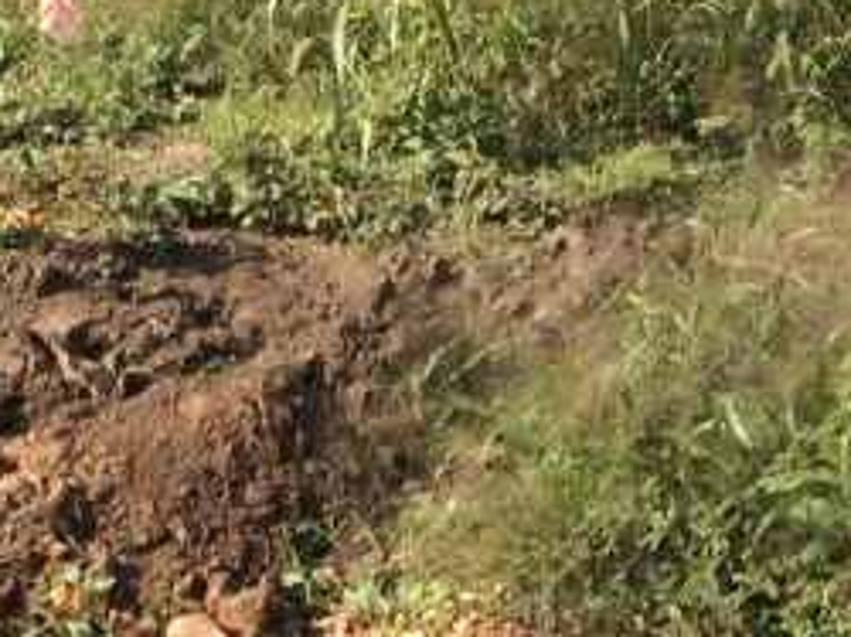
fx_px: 3021
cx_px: 426
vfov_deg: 11.9
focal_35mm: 123
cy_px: 692
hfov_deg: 16.0
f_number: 2.2
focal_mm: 4.12
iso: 32
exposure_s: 1/1140
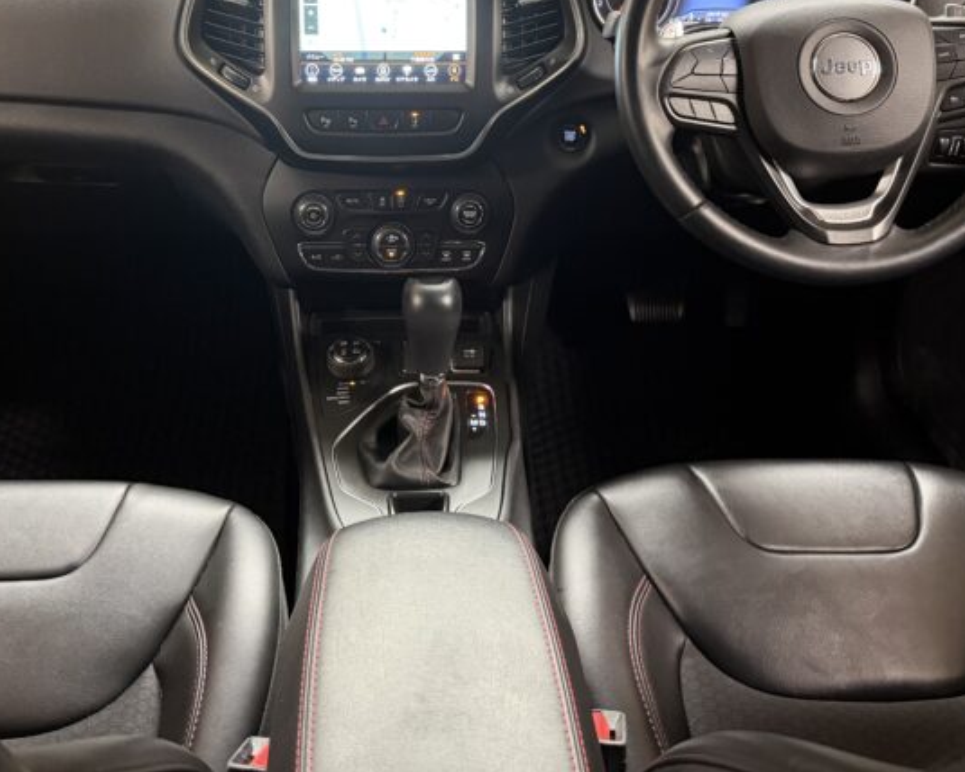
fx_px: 1000
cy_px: 247
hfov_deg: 51.4
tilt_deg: -30.3
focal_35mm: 35
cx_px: 413
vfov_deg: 41.6
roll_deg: +0.3
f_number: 1.78
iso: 640
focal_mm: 6.76
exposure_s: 1/50
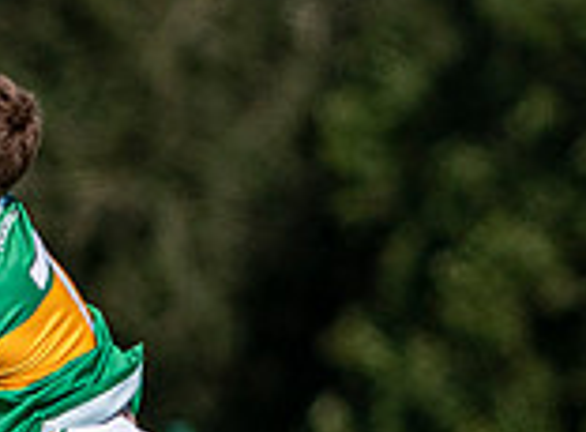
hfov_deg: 0.8
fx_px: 40969
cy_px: 465
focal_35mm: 2435
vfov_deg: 0.6
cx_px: -315
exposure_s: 1/2500
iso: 100
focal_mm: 300
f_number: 2.8
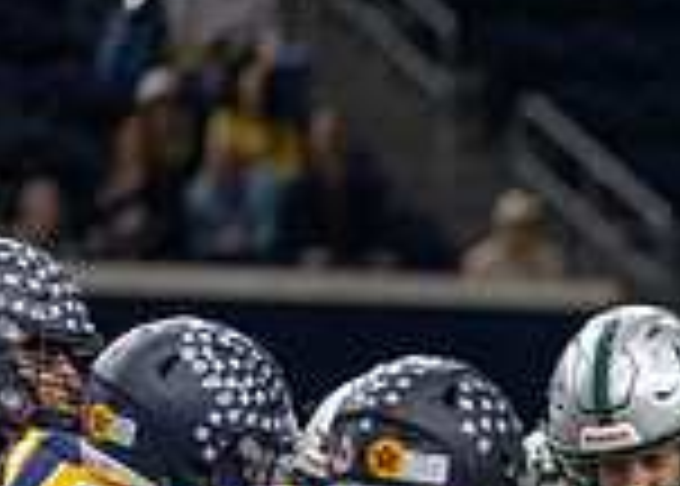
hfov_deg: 2.5
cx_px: 1220
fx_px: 15592
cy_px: 760
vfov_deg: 1.8
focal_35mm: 807
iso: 2000
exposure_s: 1/1000
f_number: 2.8
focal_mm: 200
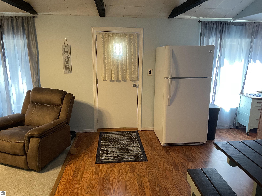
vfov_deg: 53.1
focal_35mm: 26
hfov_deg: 67.3
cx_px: 131
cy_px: 98
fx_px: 197
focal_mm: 4.2
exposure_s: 1/60
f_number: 1.6
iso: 250
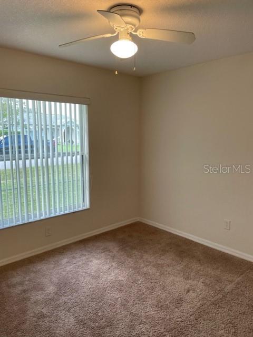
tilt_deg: -7.5
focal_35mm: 26
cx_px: 126
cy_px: 168
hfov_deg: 53.1
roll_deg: +0.4
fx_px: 253
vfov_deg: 67.3
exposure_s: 1/120
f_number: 1.6
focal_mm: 4.2
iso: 100
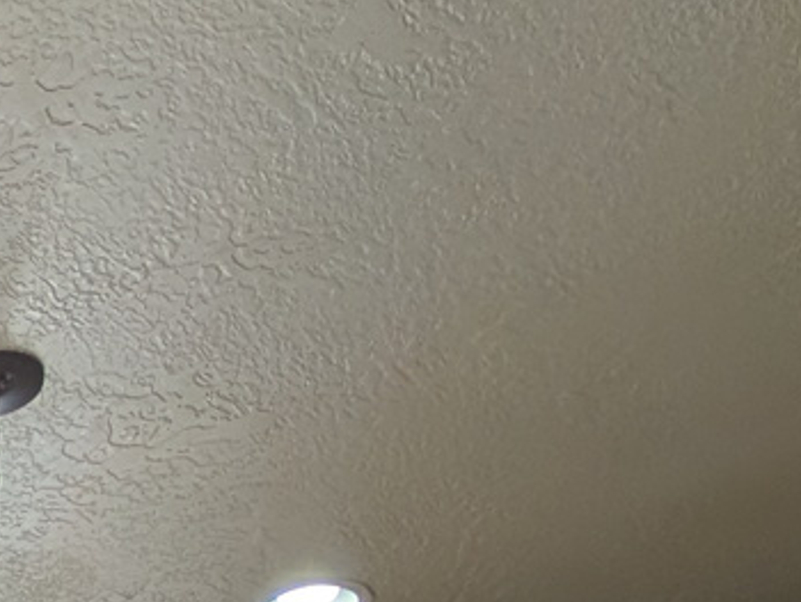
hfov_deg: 22.8
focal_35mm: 70
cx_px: -391
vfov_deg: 12.6
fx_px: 1621
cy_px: 1648
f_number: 1.7
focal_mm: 2.02
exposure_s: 1/496
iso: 56
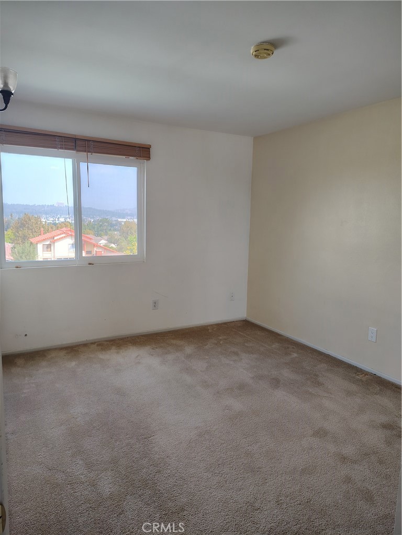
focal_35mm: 24
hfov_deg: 56.8
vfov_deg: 71.6
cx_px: 201
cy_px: 268
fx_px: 372
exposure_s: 1/120
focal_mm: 5.56
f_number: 1.8
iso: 228
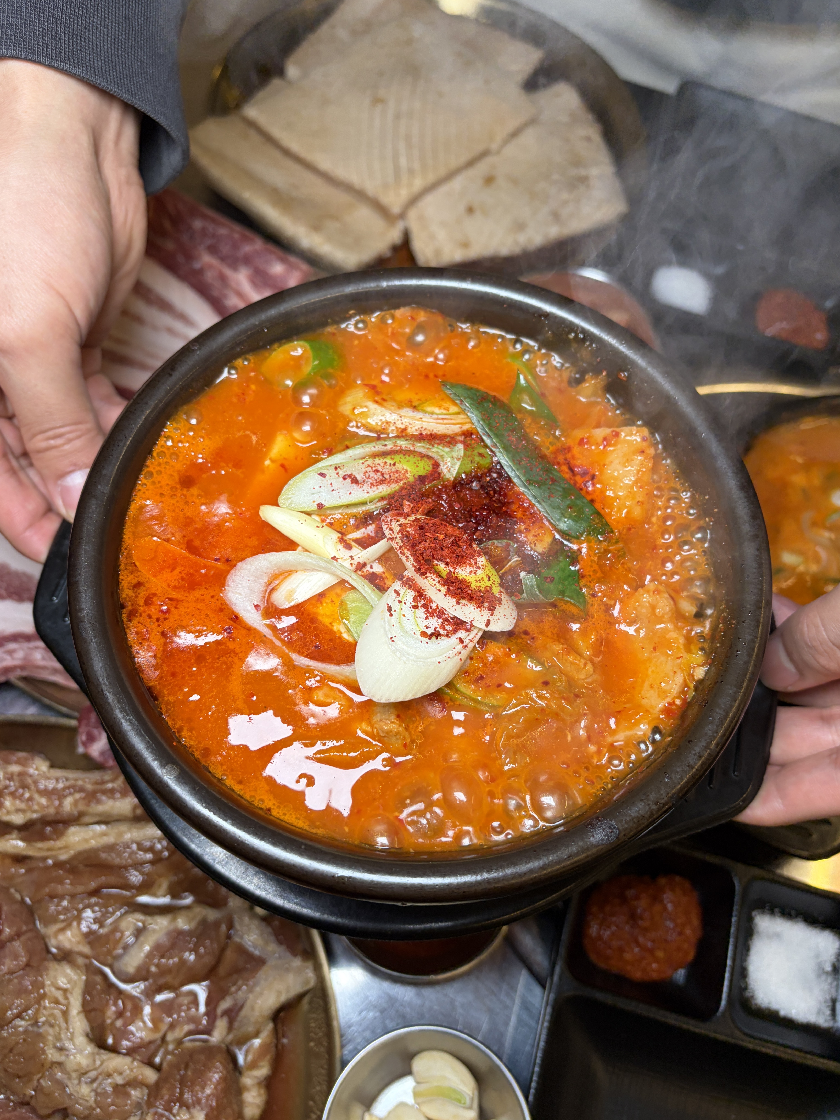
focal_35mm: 27
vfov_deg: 65.3
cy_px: 574
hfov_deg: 51.4
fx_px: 874
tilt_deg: -64.4
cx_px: 413
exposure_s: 1/122
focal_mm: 5.96
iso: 50
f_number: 1.6
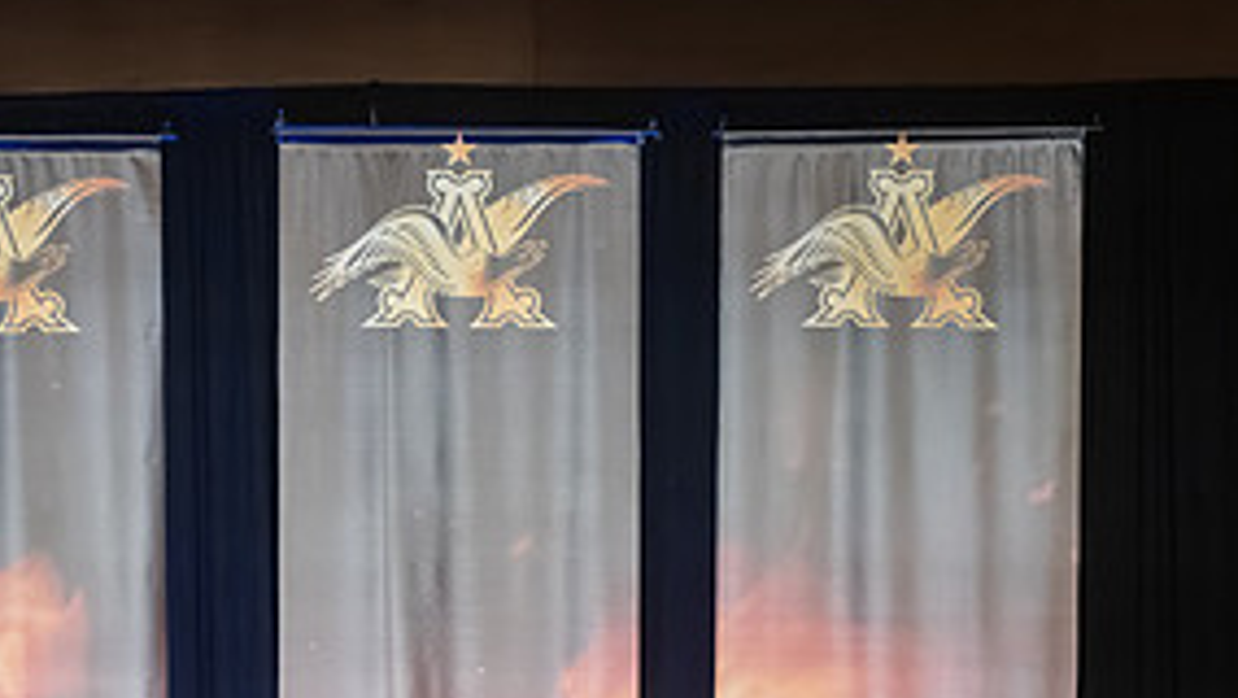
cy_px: 779
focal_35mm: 225
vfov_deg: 5.4
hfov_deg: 9.5
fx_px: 7389
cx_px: 144
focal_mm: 105
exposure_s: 1/320
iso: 6400
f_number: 2.8
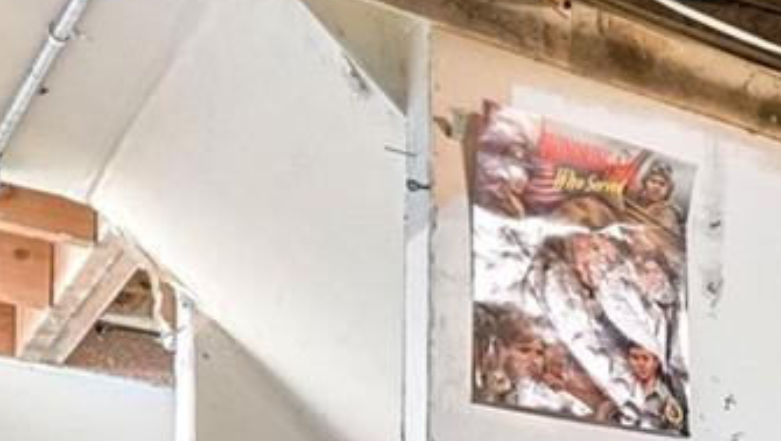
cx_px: 1168
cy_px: 910
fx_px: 1658
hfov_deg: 22.0
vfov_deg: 13.0
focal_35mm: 80
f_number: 8
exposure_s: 1/15
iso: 2000
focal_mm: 16
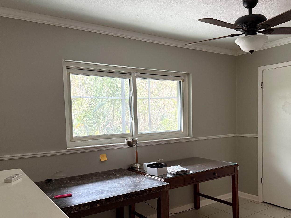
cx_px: 153
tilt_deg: -3.1
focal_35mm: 31
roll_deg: +1.3
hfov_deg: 58.3
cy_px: 129
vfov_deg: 45.2
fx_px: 261
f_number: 1.78
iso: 640
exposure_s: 1/60
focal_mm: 6.76
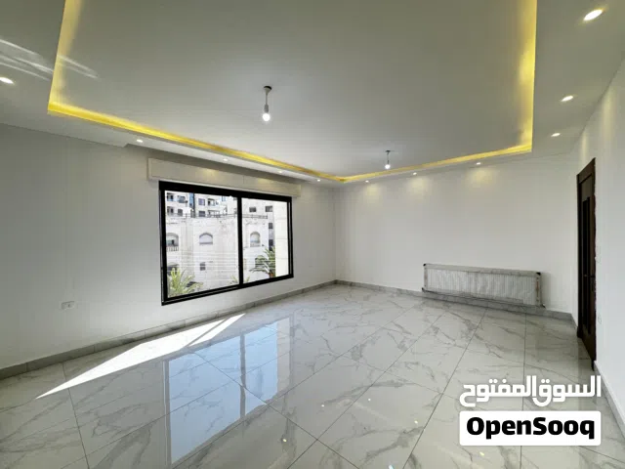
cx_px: 312
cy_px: 234
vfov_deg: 85.7
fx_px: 253
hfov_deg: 102.1
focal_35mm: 14
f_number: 2.2
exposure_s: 1/100
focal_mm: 2.22
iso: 64
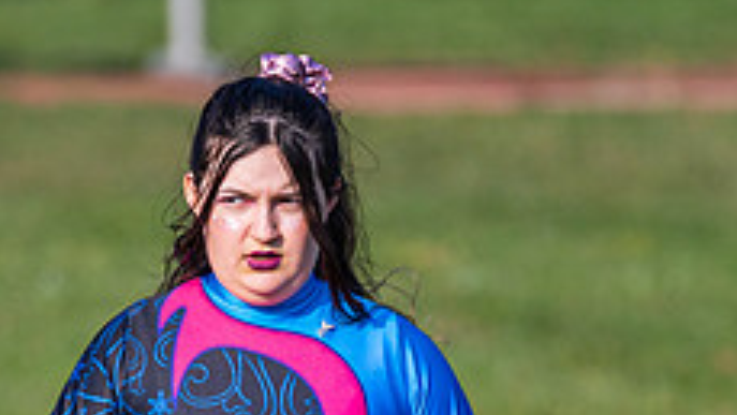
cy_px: 668
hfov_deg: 1.2
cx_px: 340
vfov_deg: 0.7
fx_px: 36068
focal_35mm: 1845
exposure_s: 1/1250
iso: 400
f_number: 7.1
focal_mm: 560
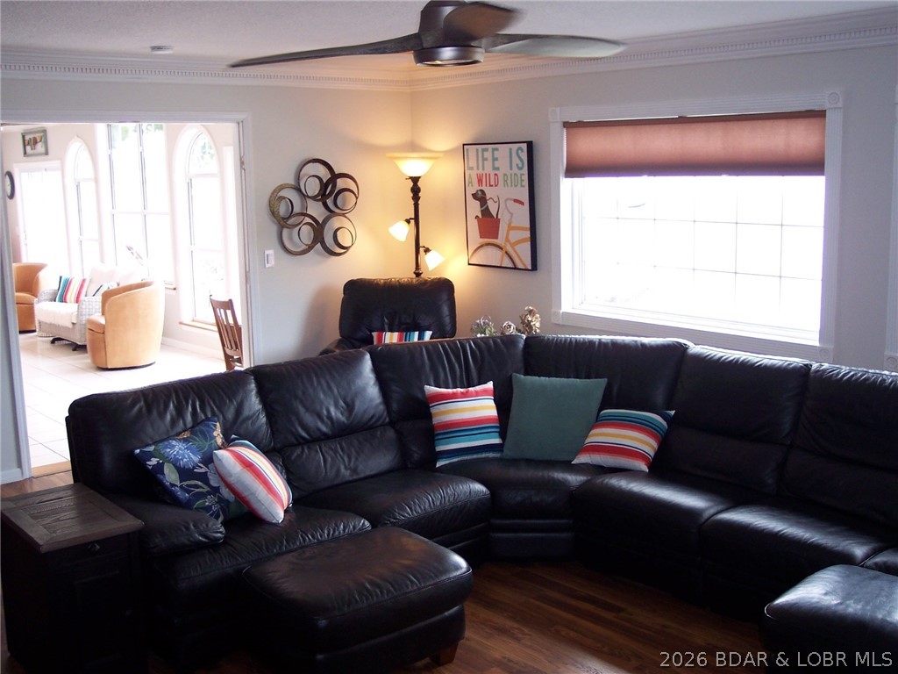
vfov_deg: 37.7
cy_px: 337
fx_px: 986
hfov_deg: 49.0
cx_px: 449
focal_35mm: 38
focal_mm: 8
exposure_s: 1/90
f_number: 2.8
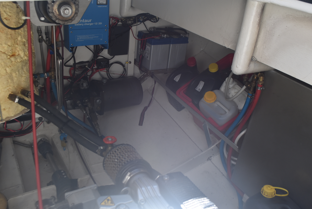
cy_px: 104
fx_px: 286
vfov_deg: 40.0
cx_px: 156
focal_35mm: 33
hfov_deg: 57.2
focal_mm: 22
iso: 400
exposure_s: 1/125
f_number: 5.6
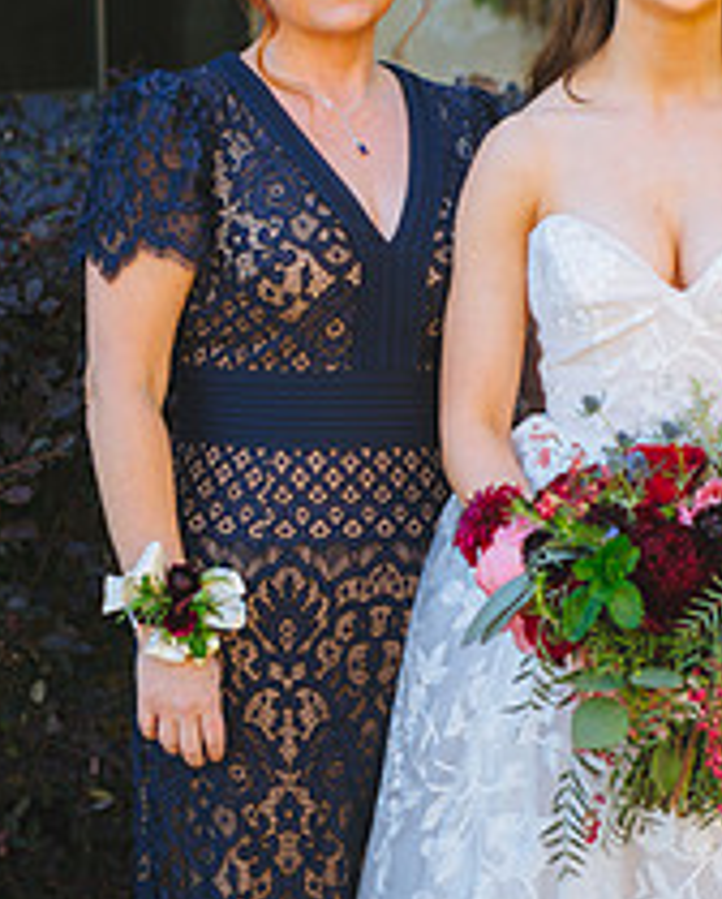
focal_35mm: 141
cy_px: 374
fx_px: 3755
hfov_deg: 10.9
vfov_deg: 13.6
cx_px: 608
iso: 250
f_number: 2.8
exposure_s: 1/640
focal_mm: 70
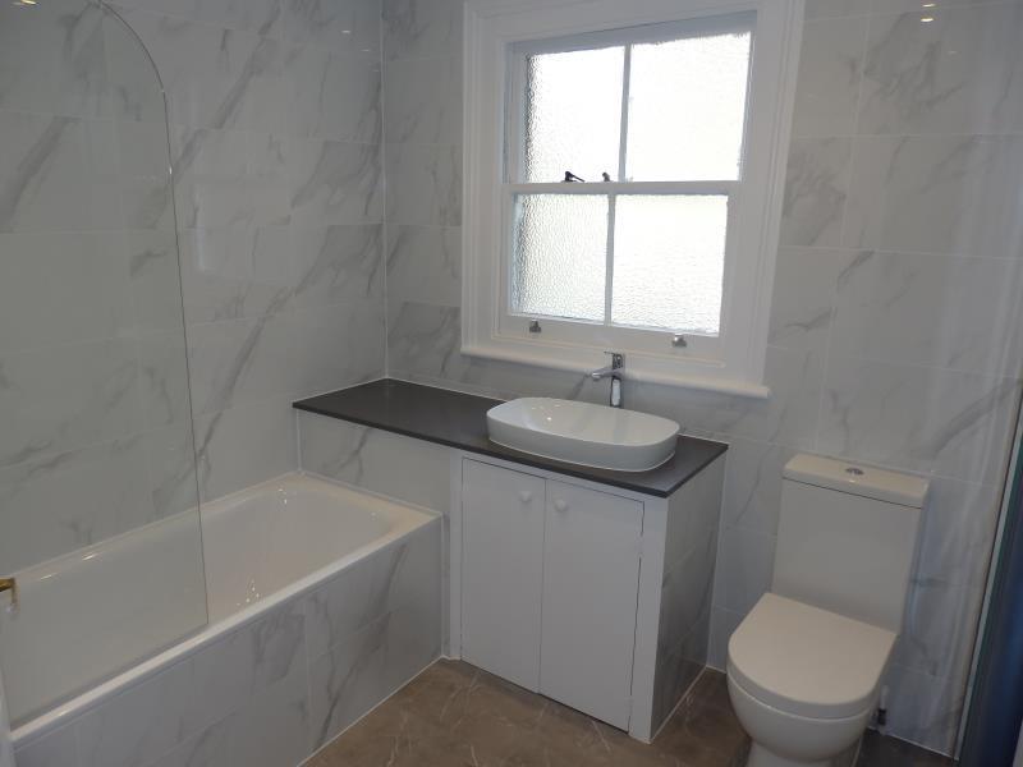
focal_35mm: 25
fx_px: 739
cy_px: 384
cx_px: 512
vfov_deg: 54.9
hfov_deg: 69.4
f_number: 3
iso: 100
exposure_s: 1/80
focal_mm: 4.5
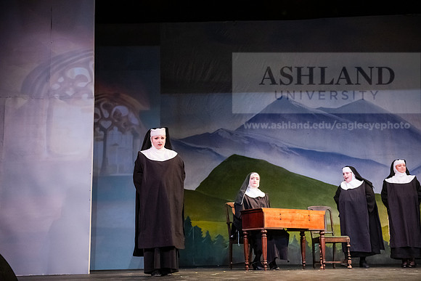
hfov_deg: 38.2
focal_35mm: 52
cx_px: 210
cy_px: 140
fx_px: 608
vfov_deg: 26.0
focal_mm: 52
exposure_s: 1/160
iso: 5000
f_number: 3.2
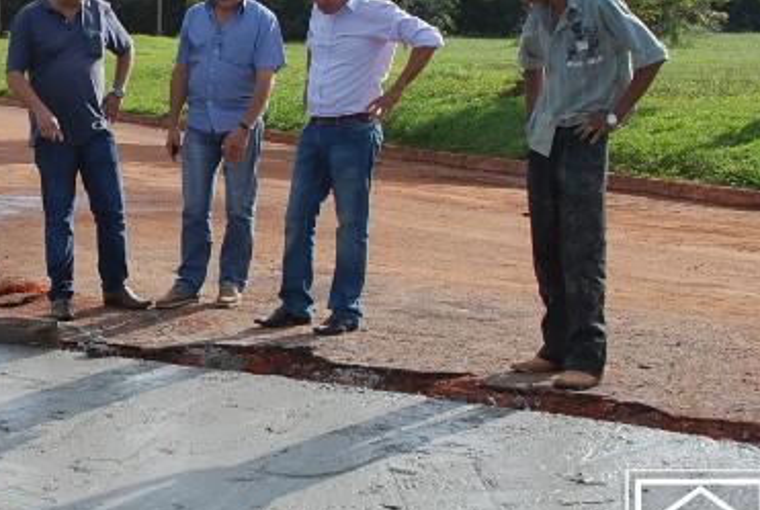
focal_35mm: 84
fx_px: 1777
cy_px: 186
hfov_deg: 23.4
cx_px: 41
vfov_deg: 16.3
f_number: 7.1
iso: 100
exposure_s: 1/200
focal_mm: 26
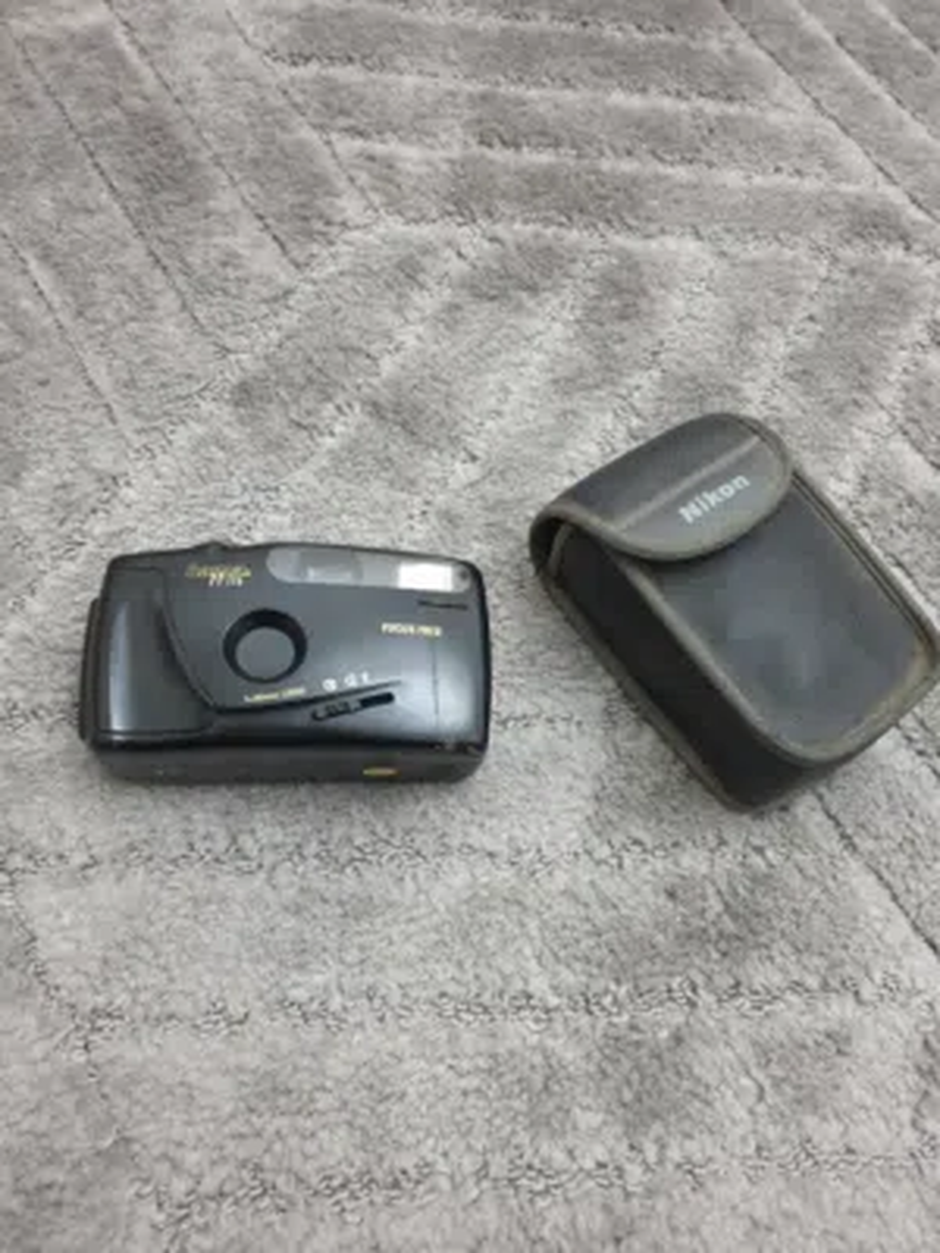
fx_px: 941
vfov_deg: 67.3
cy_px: 626
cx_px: 470
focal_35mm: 26
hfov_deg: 53.1
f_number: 1.5
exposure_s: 1/17
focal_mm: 4.3
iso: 320
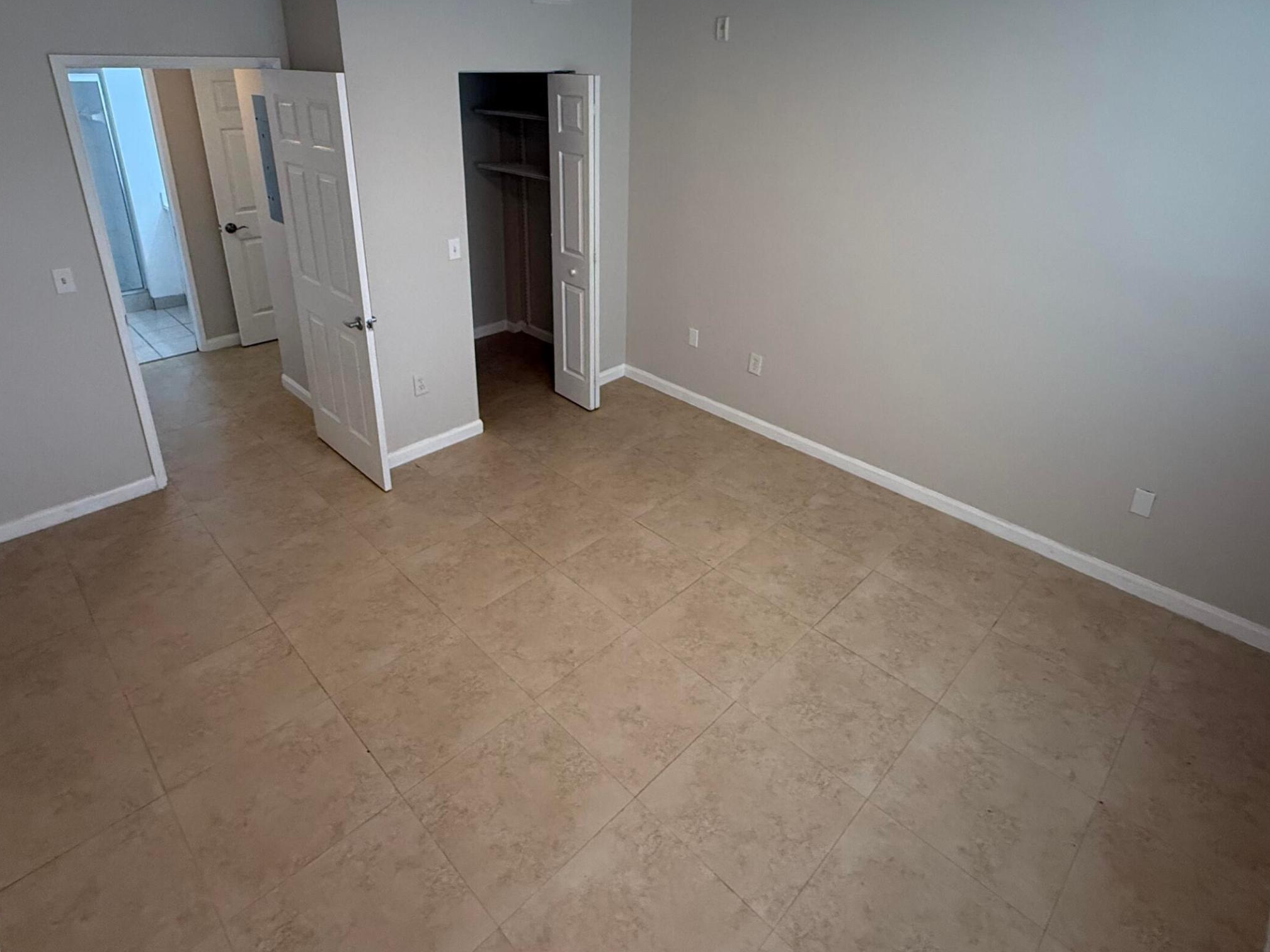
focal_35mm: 20
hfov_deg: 81.7
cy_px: 329
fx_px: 734
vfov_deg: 64.5
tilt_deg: -20.5
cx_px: 638
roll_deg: -1.1
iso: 320
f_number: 2.2
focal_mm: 2.22
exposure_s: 1/120
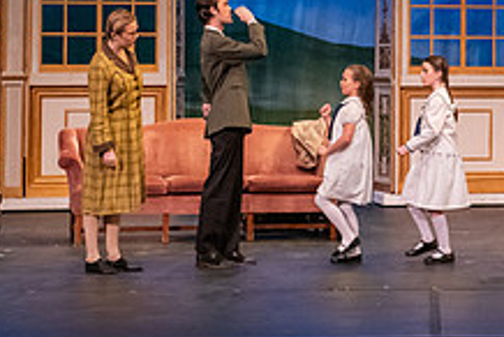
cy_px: 10
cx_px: 455
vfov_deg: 9.4
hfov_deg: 13.9
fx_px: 2047
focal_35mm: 146
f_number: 3.5
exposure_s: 1/160
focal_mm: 55
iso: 2500
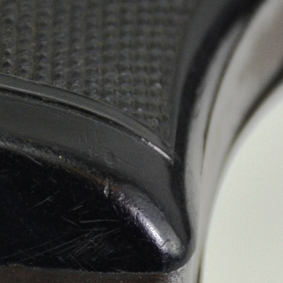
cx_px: 128
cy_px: 221
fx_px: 9180
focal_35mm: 992
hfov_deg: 1.8
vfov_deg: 1.8
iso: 640
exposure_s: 1/250
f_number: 5.6
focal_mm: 135
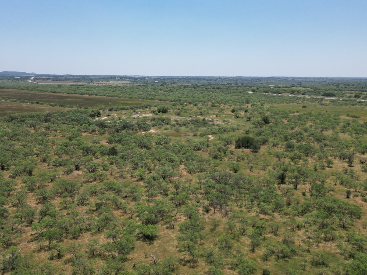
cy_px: 100
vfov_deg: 39.4
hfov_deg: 51.3
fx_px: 382
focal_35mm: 36
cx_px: 165
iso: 100
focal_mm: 6.72
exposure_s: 1/2500
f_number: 1.7
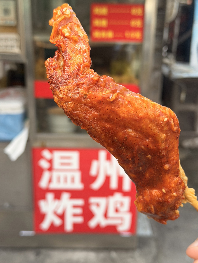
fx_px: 366
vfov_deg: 39.7
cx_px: 99
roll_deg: -1.3
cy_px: 132
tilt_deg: -17.9
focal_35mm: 48
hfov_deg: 30.3
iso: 64
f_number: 1.78
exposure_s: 1/275
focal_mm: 6.76
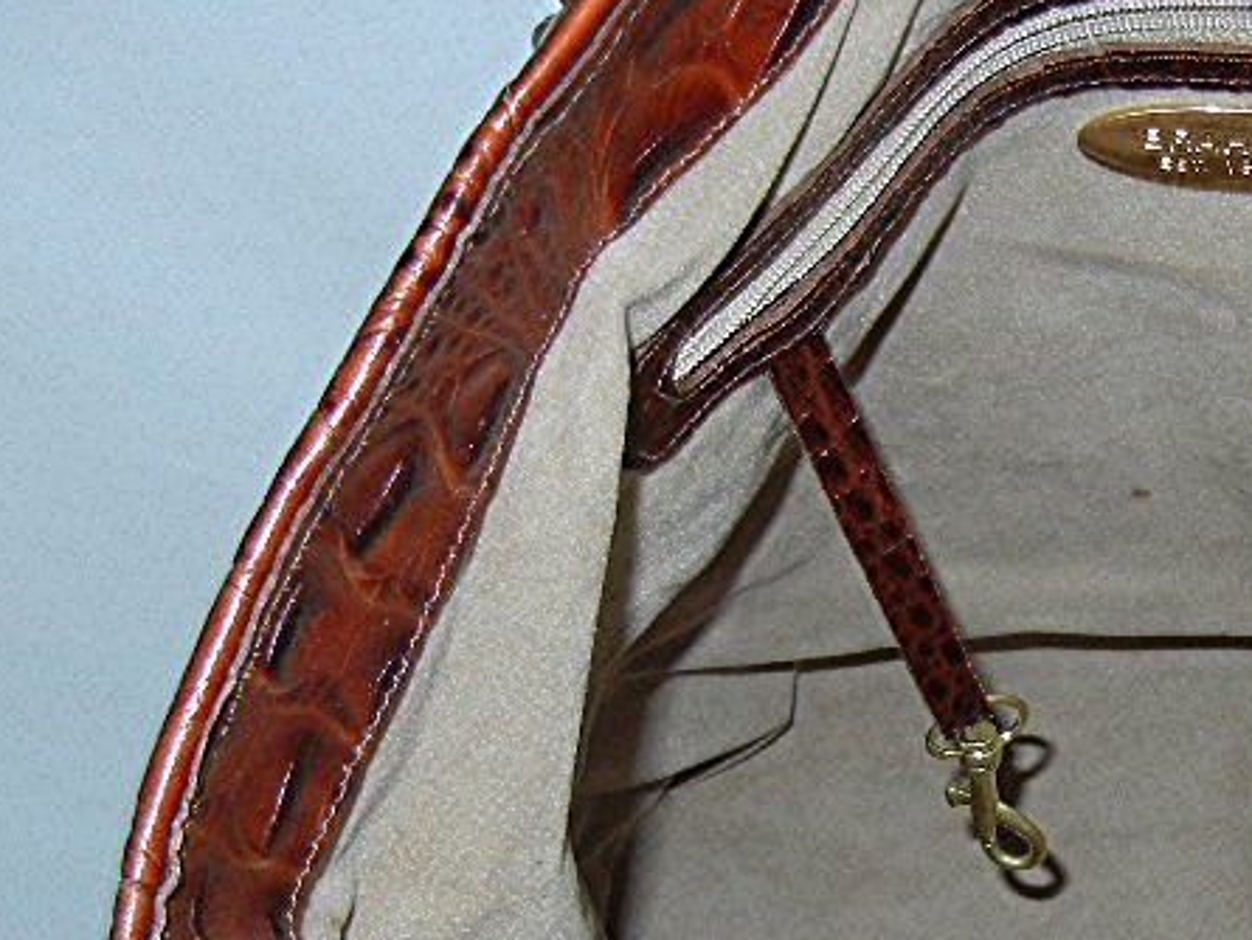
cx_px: 1334
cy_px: 850
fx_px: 2496
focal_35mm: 69
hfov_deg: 26.2
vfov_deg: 20.9
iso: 200
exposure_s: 1/30
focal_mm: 5.4
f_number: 7
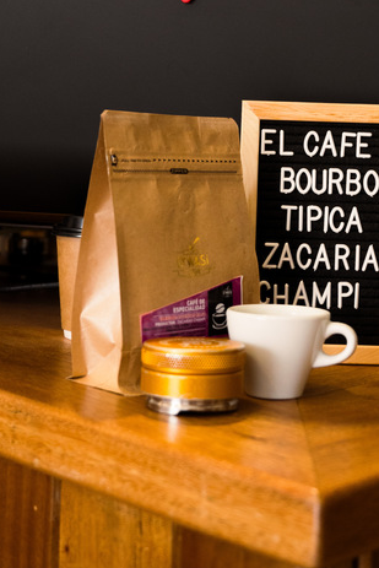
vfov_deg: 27.5
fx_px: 1105
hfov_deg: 19.2
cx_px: 330
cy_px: 29
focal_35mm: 70
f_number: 2.8
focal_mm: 24
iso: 800
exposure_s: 1/60
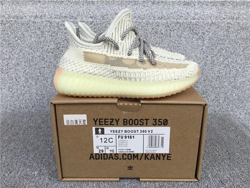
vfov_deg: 45.4
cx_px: 125
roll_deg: +0.2
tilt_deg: -17.4
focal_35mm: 31
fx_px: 224
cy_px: 94
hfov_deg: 58.4
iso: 25
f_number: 2.4
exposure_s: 1/522
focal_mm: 3.3
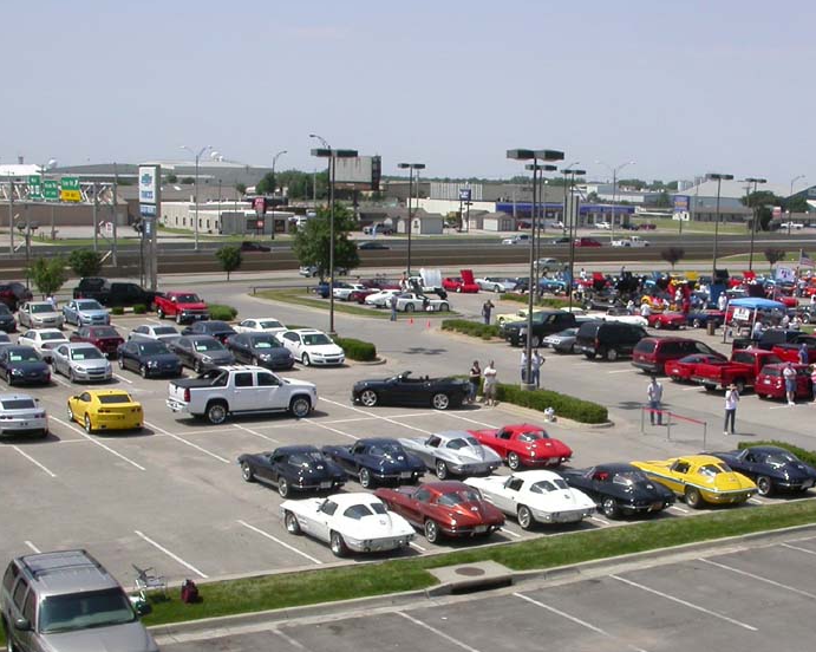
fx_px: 1328
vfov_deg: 27.4
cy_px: 429
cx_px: 543
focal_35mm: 55
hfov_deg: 33.9
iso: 100
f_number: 7.5
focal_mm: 7.85
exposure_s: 1/414
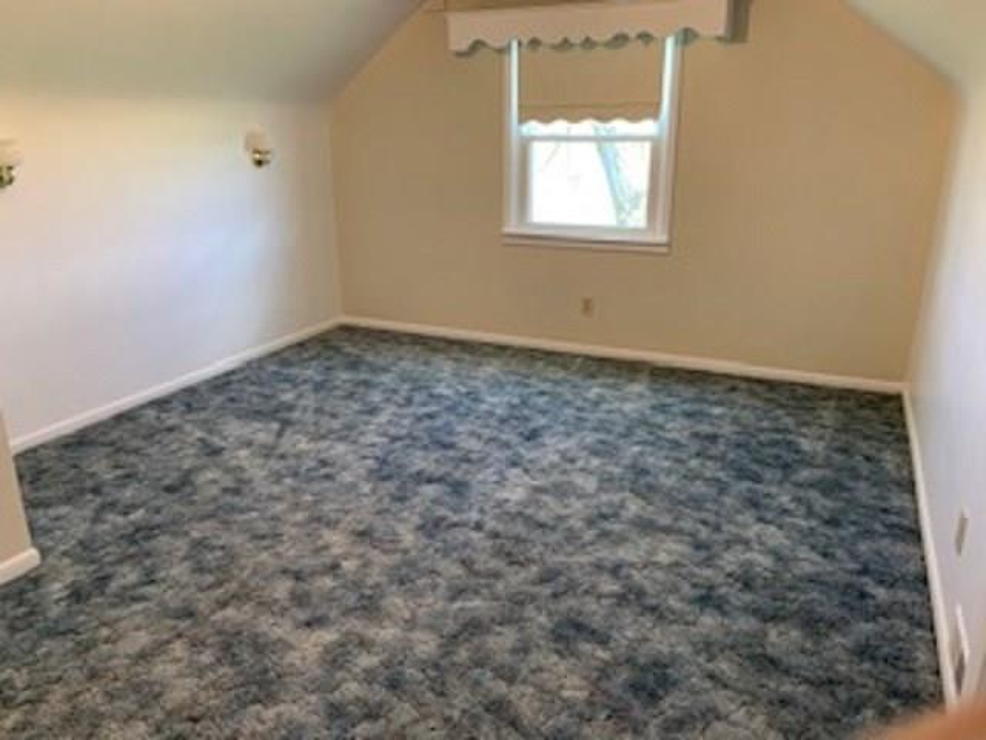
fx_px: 741
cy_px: 370
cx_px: 493
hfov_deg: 67.3
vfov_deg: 53.1
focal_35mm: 26
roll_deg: +0.3
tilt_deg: -18.2
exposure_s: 1/60
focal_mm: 4.25
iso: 160
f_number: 1.8
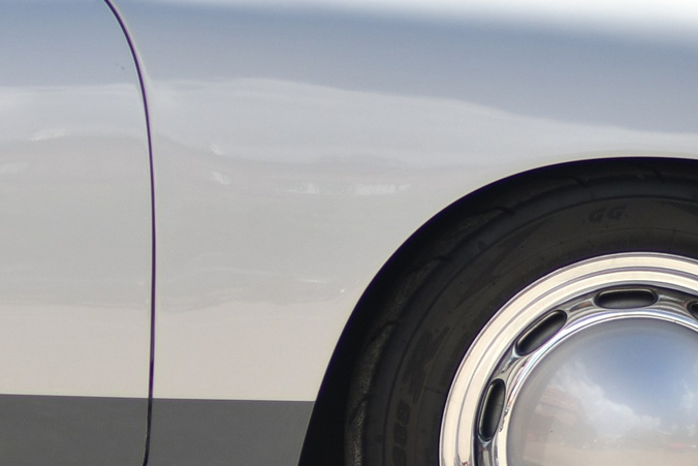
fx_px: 9327
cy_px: -119
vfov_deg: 2.9
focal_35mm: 481
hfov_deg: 4.3
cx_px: 128
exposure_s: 1/1000
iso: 100
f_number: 1.4
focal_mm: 85
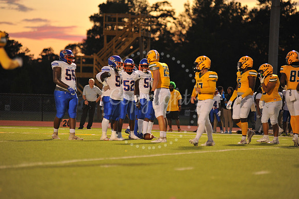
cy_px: 100
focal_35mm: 200
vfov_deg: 6.9
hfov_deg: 10.3
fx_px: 1660
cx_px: 150
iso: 1600
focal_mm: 200
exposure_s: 1/250
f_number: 2.8
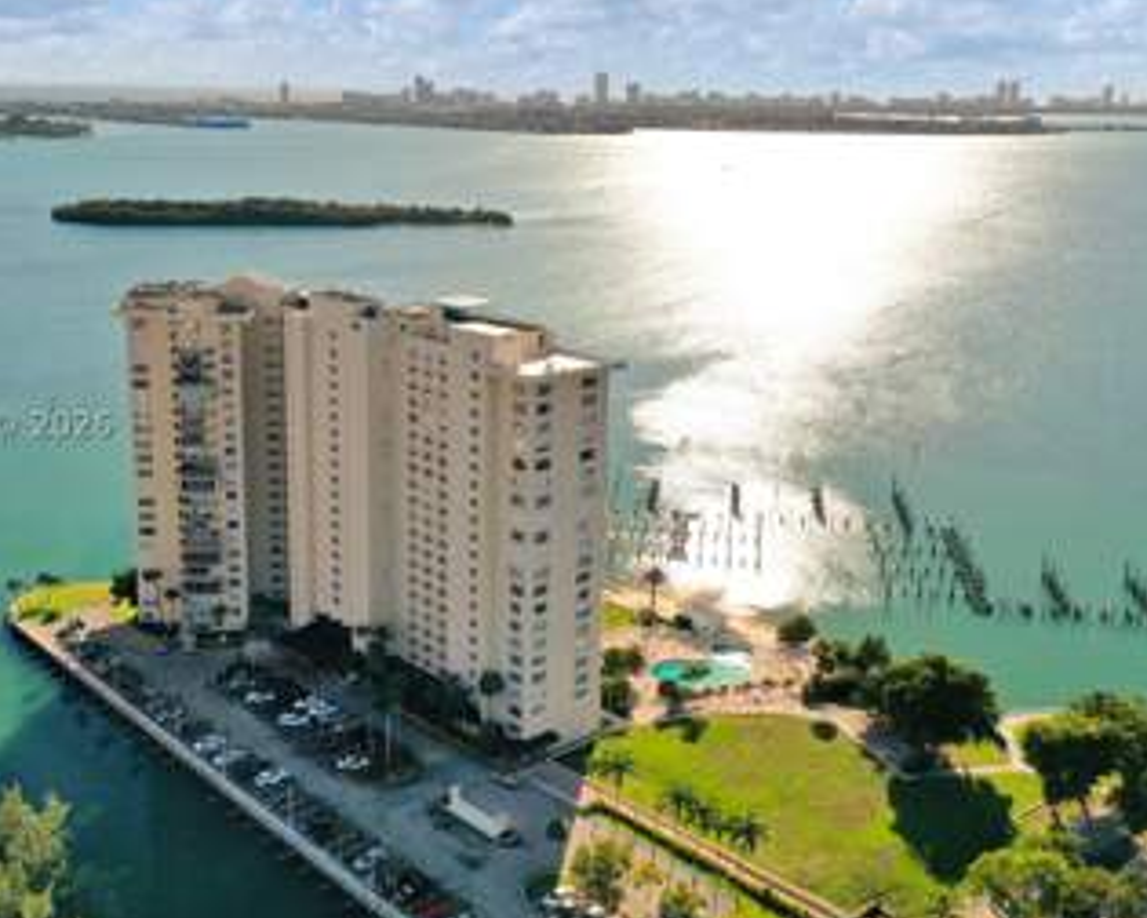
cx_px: 517
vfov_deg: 37.3
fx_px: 1358
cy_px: 421
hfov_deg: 45.7
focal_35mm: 40
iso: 200
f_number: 5
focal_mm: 10.26
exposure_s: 1/120
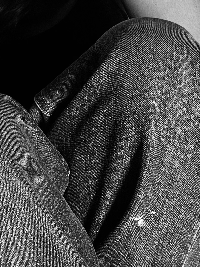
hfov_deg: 16.5
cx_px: -14
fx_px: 670
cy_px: -107
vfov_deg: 20.1
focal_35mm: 87
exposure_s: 1/50
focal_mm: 2.71
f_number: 2.2
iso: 80
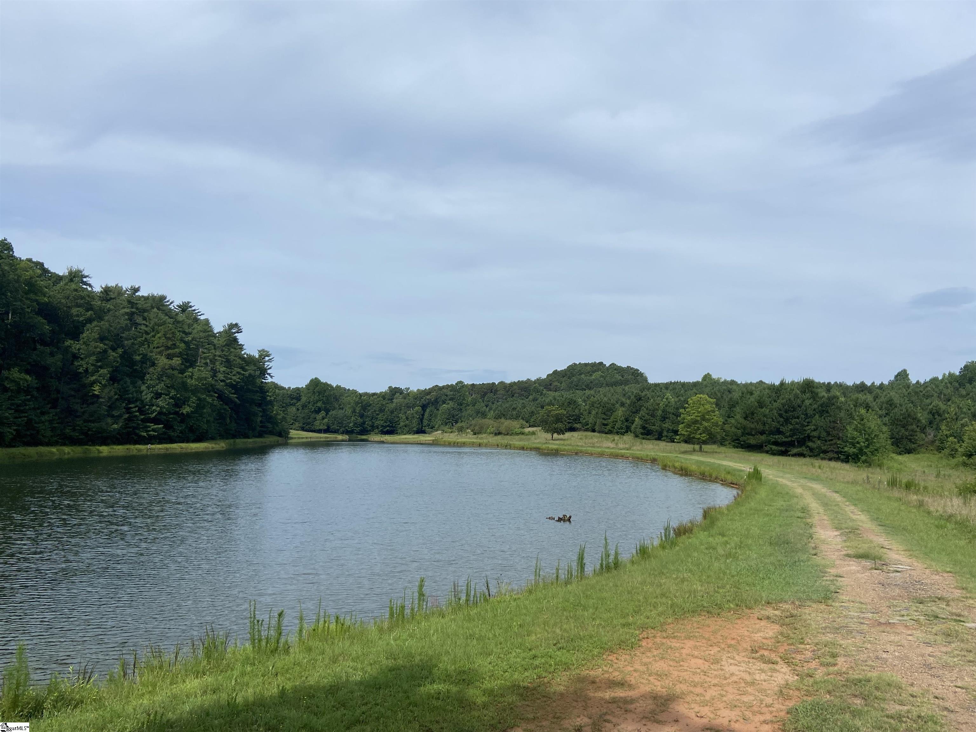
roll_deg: -0.4
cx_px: 488
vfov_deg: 53.1
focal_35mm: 26
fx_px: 733
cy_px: 366
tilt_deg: +4.7
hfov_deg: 67.3
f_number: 1.8
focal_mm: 4.25
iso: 32
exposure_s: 1/4808
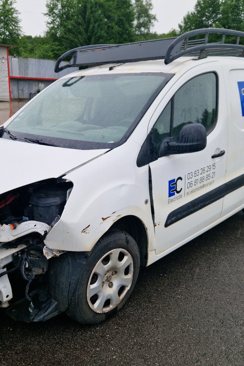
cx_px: 87
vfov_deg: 58.7
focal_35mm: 32
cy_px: 183
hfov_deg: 40.7
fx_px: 325
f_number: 1.8
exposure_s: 1/500
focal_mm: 5.4
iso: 50
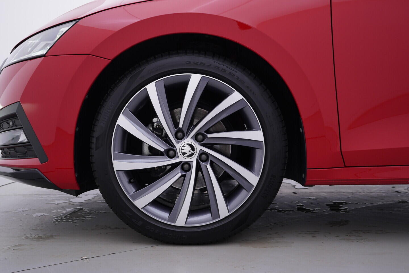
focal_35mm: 36
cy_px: 136
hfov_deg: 53.1
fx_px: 409
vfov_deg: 36.9
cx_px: 204
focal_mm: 24
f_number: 4
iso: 125
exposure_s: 1/60
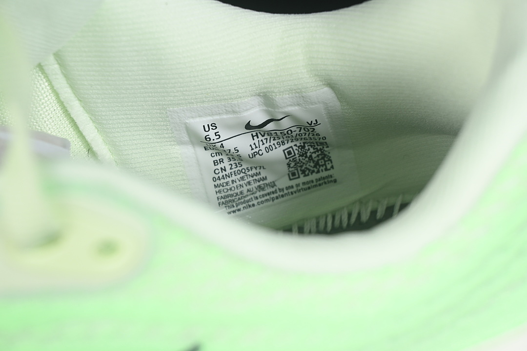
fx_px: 1098
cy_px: 176
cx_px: 264
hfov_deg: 27.0
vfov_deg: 18.2
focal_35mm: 75
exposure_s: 1/80
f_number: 7.1
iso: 160
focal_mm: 50
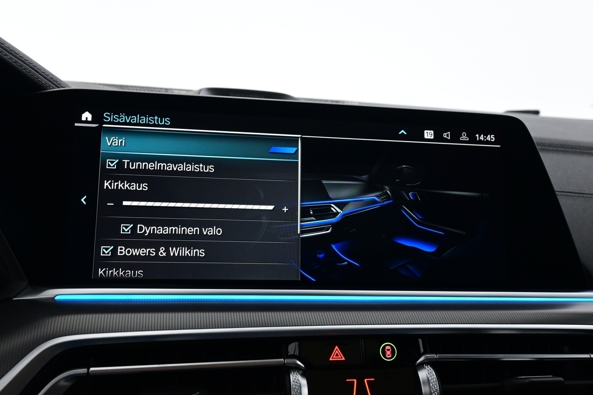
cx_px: 296
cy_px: 198
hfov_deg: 60.7
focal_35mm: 31
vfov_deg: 42.6
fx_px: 506
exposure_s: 1/30
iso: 2500
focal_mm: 20.5
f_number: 5.6
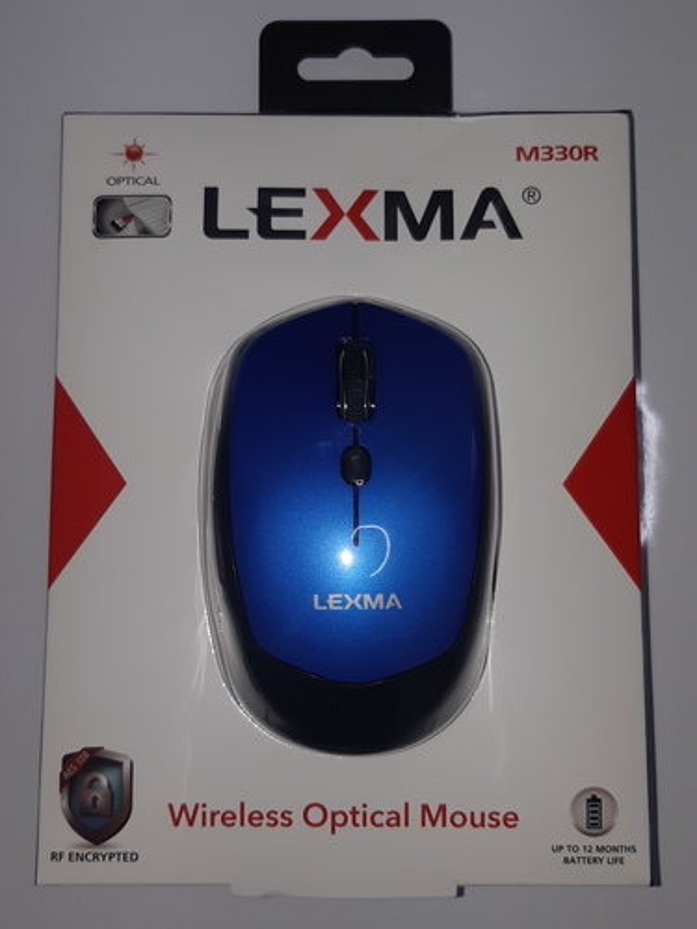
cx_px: 348
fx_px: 698
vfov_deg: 67.3
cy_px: 464
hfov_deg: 53.1
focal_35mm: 26
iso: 40
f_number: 1.7
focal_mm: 3.93
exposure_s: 1/361
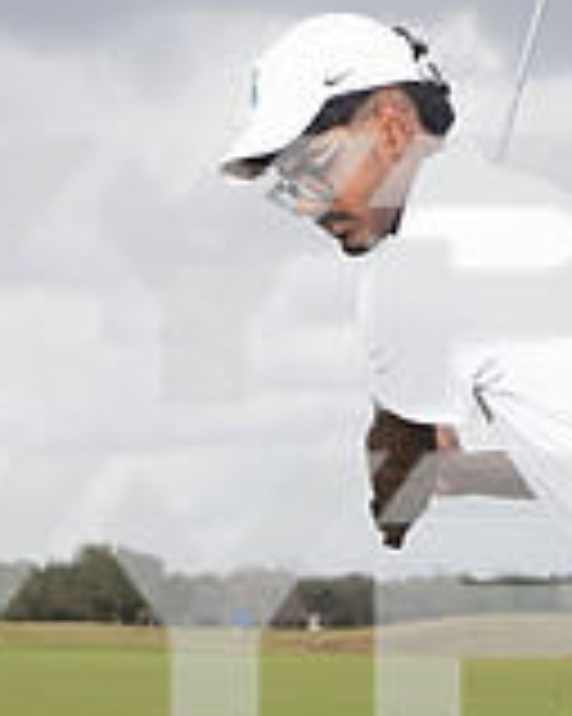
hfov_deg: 12.6
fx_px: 2584
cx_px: 324
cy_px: 594
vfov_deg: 15.7
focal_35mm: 122
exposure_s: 1/320
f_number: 6.3
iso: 100
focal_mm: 46
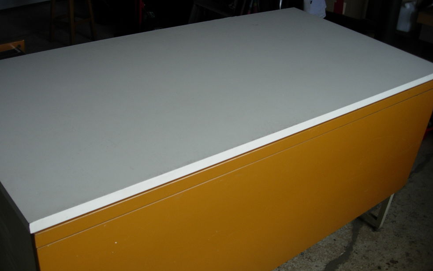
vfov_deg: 31.2
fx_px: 484
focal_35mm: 41
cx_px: 213
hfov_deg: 48.2
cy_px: 159
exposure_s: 1/27.6
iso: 64
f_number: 2.8
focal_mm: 7.8
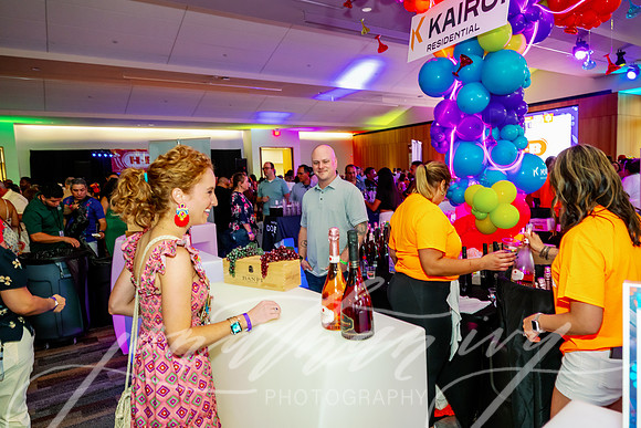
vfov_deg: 53.2
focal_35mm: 24
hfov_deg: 73.7
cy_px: 214
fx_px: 427
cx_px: 320
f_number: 5
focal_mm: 24
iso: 1600
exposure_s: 1/80
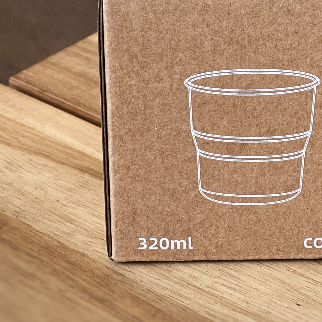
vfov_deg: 10.4
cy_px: -62
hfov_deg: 10.6
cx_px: 213
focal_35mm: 165
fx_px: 1736
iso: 100
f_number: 2.8
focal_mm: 9
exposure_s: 1/121
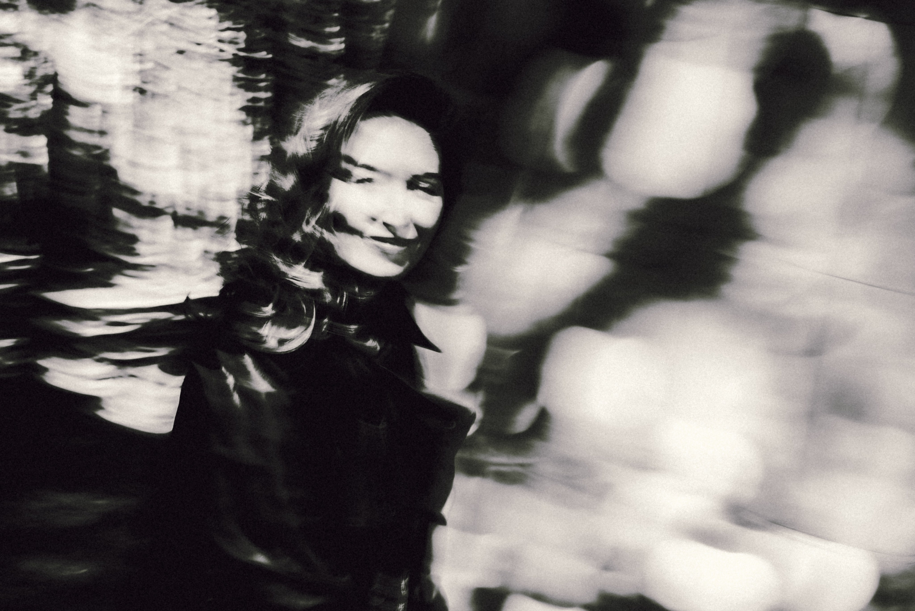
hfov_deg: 42.7
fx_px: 1170
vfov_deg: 29.3
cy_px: 306
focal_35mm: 46
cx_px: 458
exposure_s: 1/10
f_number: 11
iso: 100
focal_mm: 46
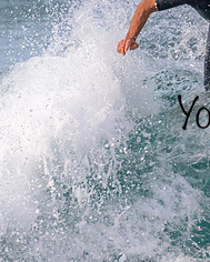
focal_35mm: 2538
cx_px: 298
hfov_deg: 0.6
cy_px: 157
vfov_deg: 0.8
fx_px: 19705
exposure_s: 1/2000
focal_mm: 800
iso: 1800
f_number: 11
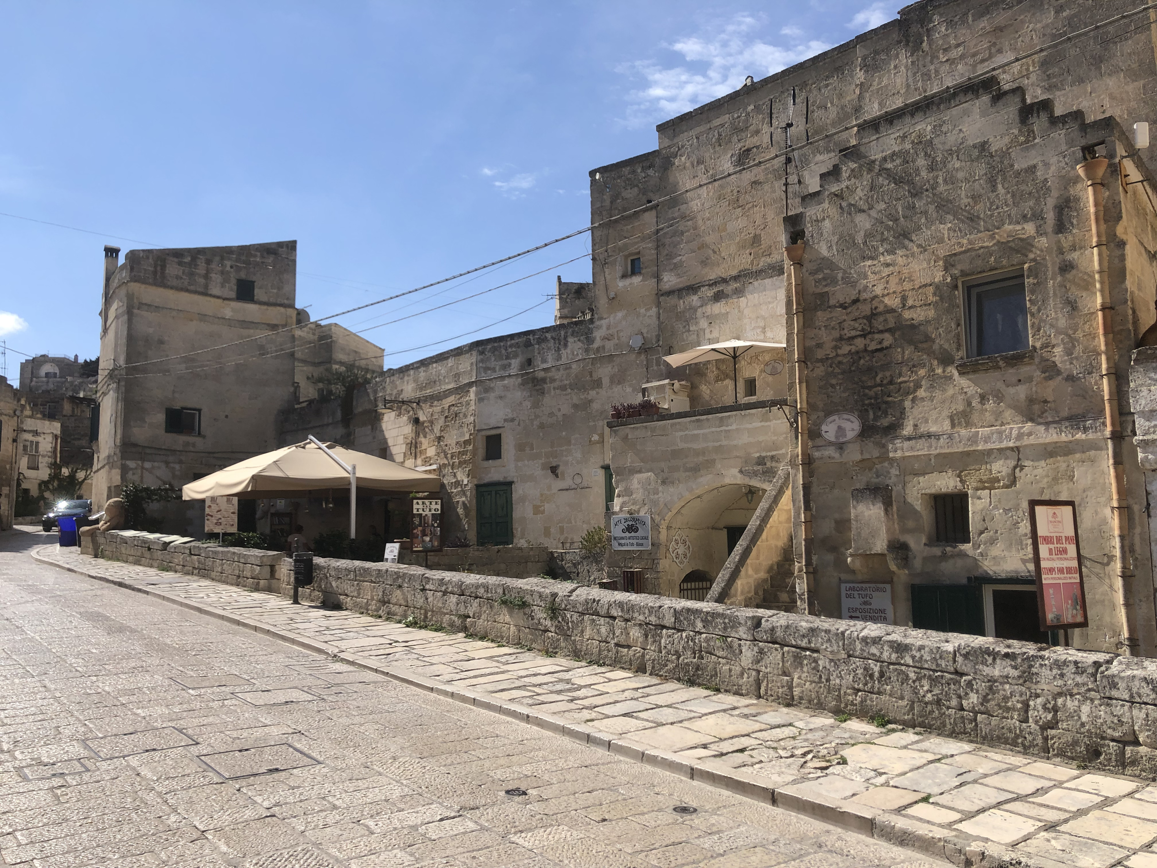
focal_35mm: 28
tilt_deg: +5.9
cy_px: 434
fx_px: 936
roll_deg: +2.0
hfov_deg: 63.4
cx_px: 578
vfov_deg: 49.7
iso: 20
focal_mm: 4
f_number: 1.8
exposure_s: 1/2703
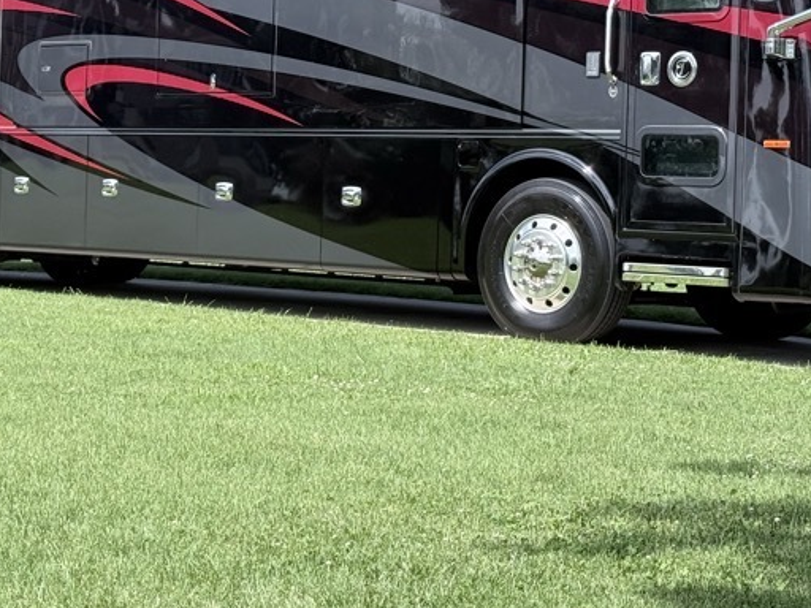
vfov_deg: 15.2
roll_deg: -0.6
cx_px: 337
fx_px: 2249
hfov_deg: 20.4
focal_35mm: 96
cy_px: 63
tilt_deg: +6.1
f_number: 1.78
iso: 64
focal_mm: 6.76
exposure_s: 1/2865
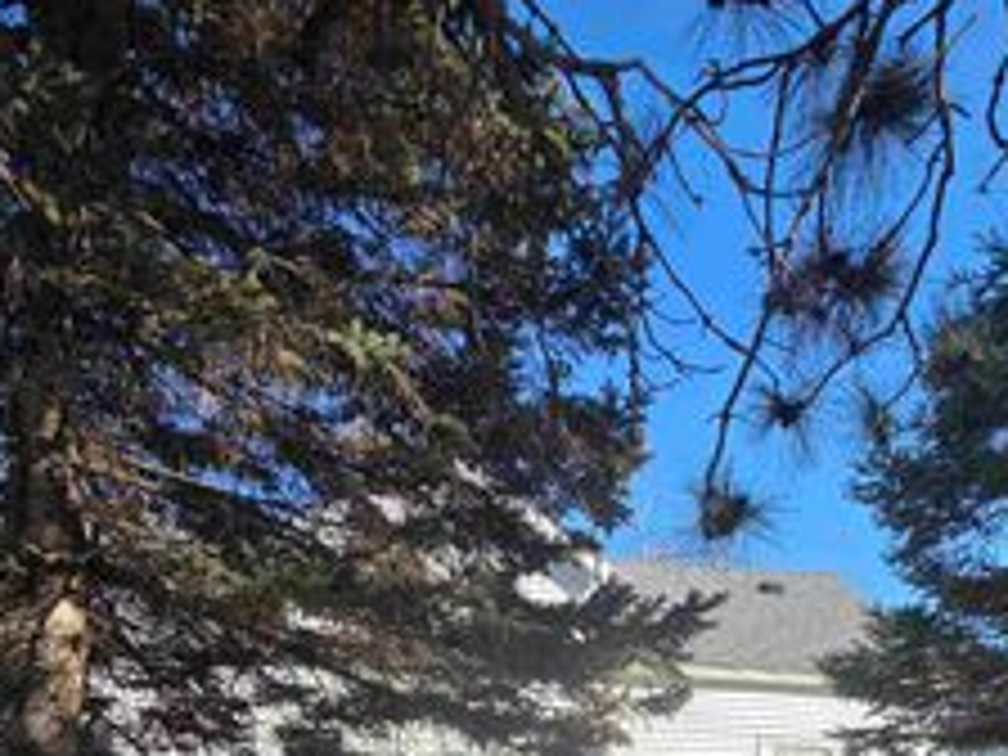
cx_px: 666
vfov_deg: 39.2
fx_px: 844
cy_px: 839
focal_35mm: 29
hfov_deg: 60.3
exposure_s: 1/1321
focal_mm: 2.2
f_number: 1.9
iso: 40
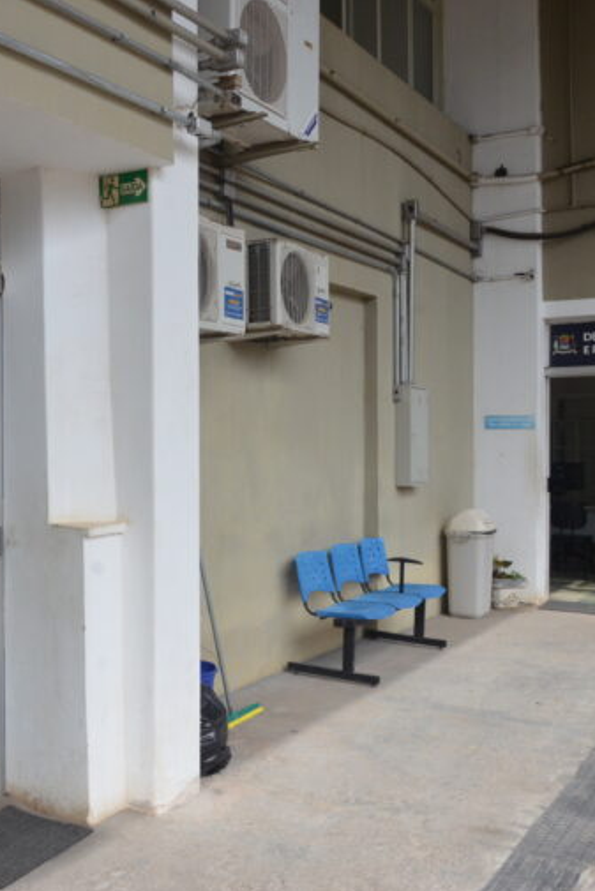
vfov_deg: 47.4
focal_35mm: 41
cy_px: 447
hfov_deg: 31.6
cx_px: 101
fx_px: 1016
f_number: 13
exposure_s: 1/640
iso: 800
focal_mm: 18
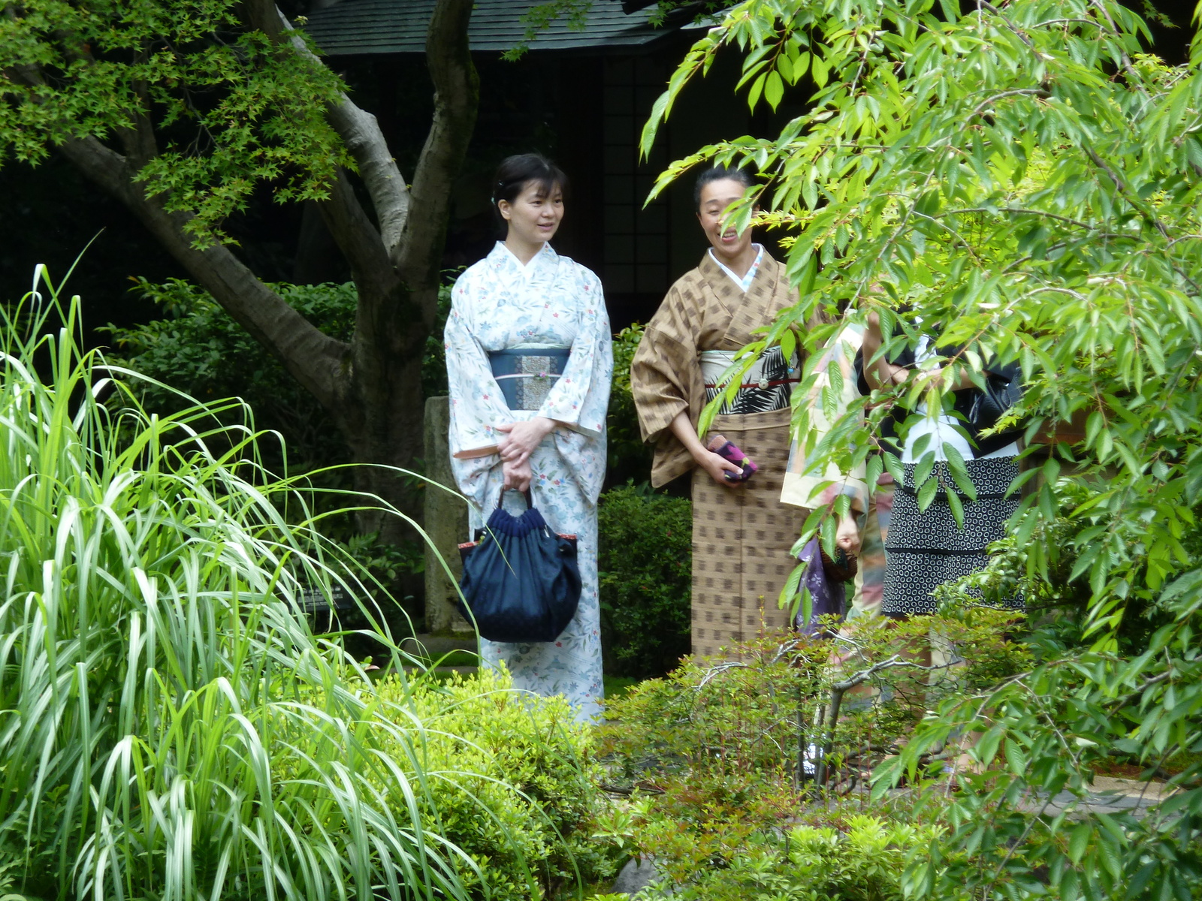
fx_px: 7292
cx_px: 601
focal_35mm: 210
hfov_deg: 9.4
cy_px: 450
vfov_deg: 7.1
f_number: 4.6
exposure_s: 1/80
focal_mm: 34.4
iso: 125
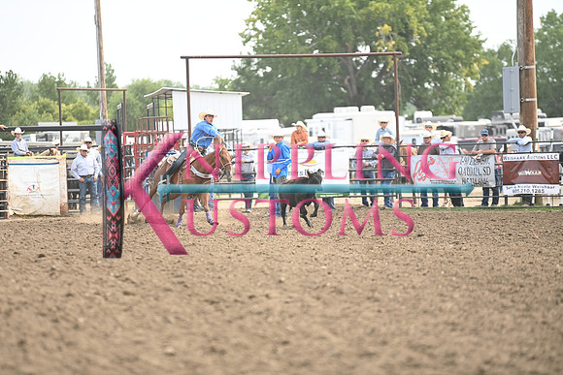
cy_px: 188
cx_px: 282
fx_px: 3128
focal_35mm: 200
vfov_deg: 6.9
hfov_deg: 10.3
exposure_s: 1/2500
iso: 800
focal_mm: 200
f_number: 2.8
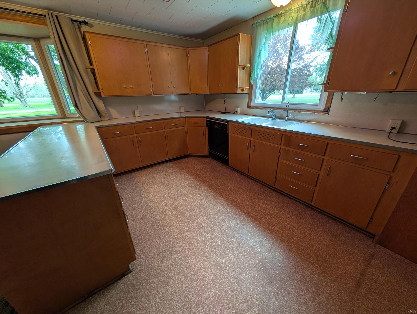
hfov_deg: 110.5
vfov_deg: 94.6
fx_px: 145
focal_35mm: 12
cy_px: 157
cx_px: 208
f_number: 1.7
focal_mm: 2.02
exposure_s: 1/60
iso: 61
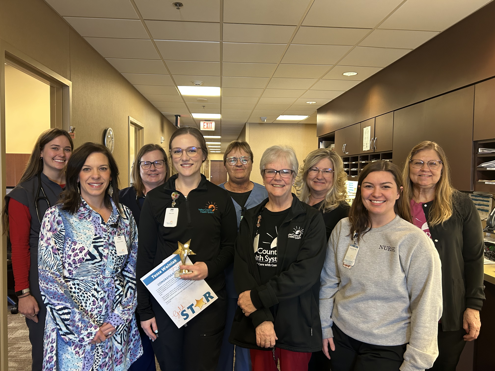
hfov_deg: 67.3
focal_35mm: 26
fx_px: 372
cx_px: 248
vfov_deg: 53.1
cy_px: 186
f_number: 1.5
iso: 250
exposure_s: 1/60
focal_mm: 5.7
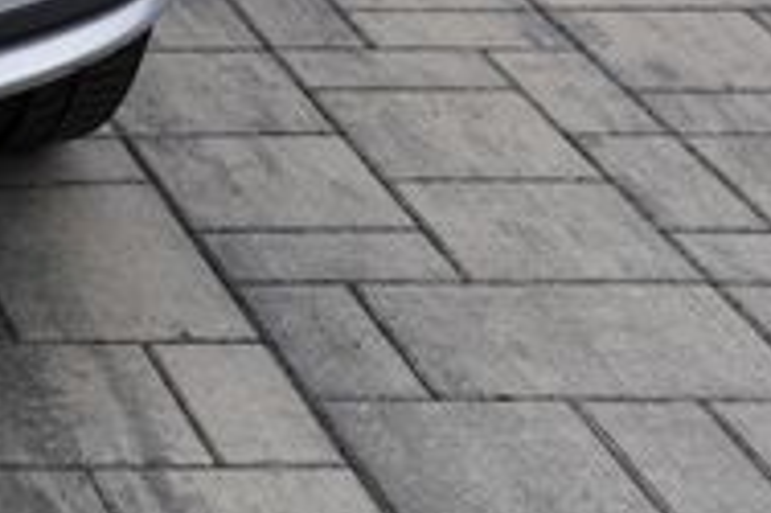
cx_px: -1021
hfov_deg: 10.6
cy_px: -811
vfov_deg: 7.5
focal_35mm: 169
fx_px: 3616
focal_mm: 31
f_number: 6.3
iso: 100
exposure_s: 1/250
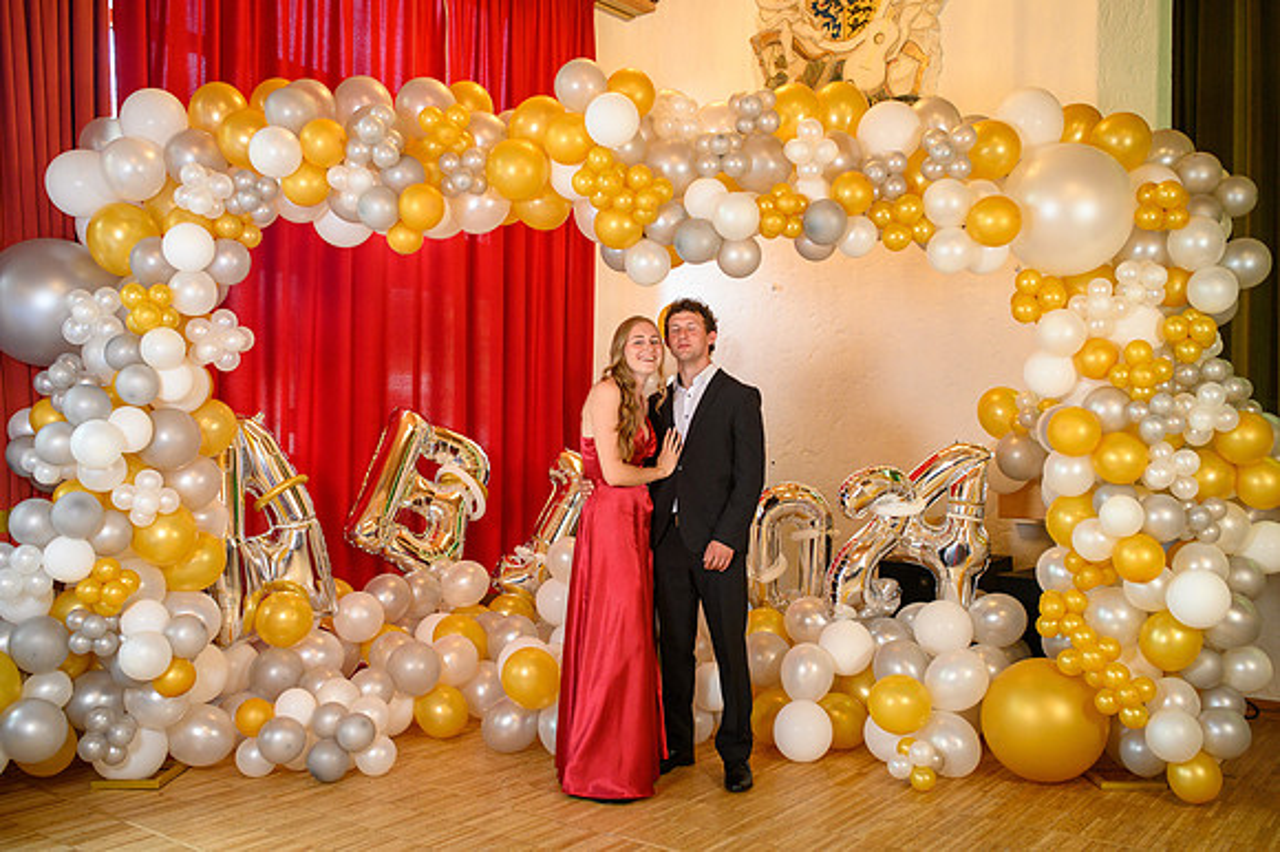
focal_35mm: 35
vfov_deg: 37.8
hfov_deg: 54.5
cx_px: 640
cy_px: 426
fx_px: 1244
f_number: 3.5
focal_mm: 35
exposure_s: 1/100
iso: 1250
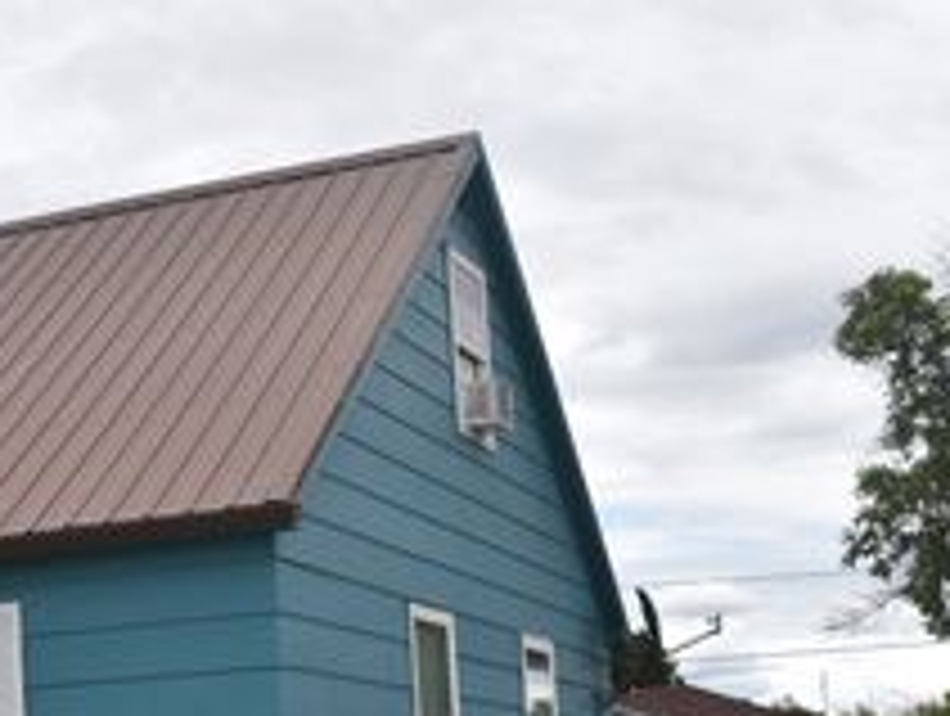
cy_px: 642
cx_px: -14
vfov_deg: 19.3
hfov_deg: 24.7
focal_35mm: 75
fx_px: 2062
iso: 100
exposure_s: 1/200
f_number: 9
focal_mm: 22
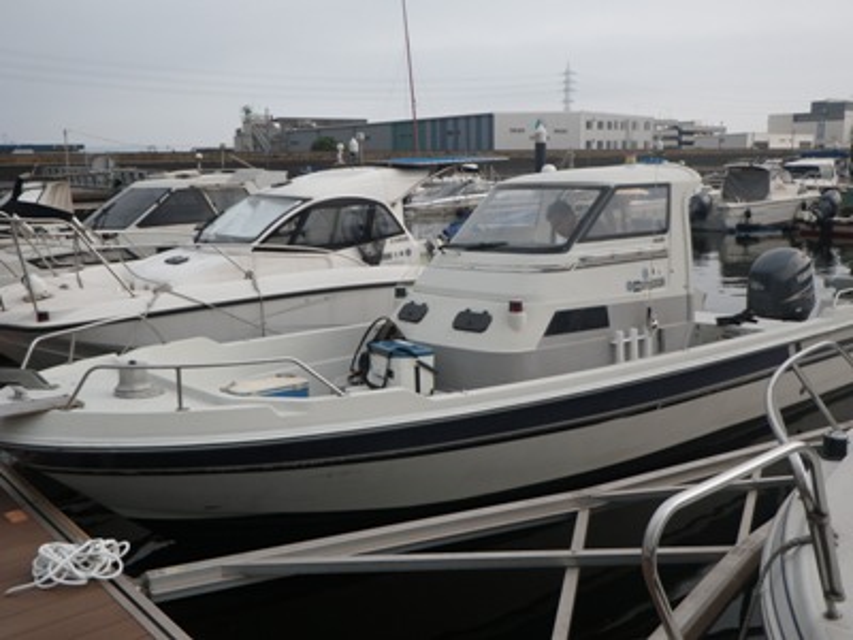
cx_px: 426
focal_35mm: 34
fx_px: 838
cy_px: 320
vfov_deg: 41.8
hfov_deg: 54.0
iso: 80
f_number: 3.8
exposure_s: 1/160
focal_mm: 6.1
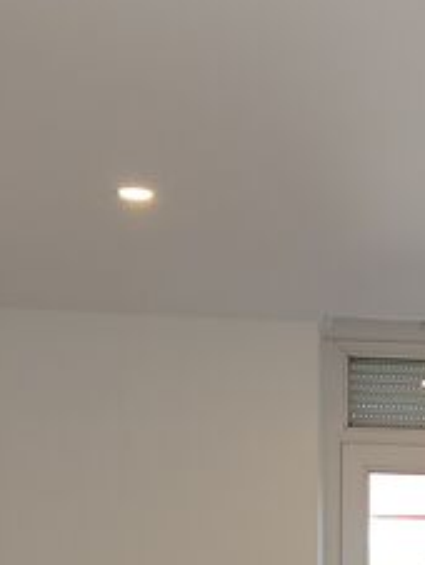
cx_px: 575
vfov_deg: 16.4
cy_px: 680
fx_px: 1879
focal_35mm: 115
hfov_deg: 12.5
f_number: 1.8
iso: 40
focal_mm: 3.98
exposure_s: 1/50
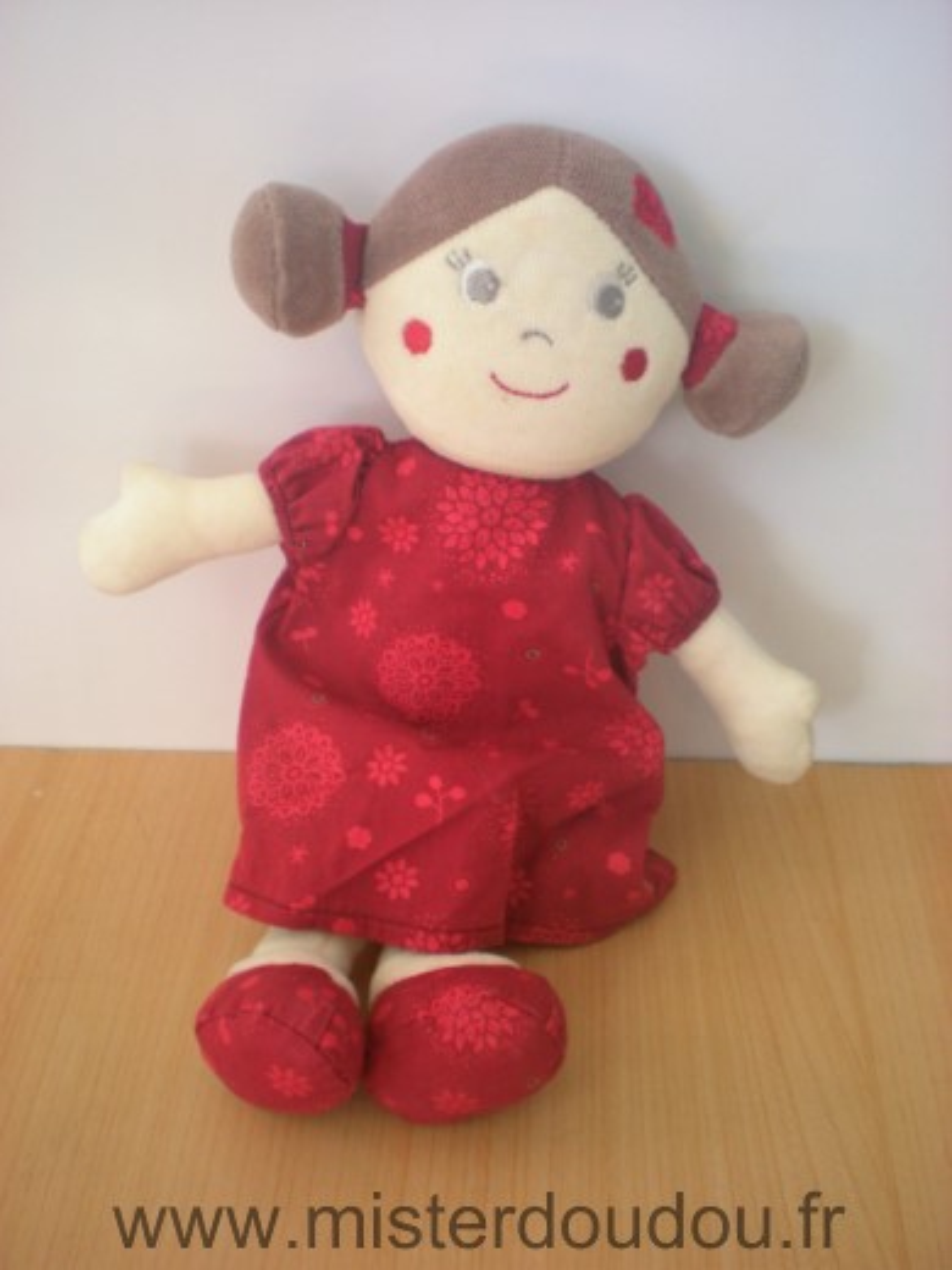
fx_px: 1393
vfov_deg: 49.0
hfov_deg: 37.7
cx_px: 476
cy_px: 635
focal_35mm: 38
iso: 130
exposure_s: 1/53.2
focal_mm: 6.3
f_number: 3.1
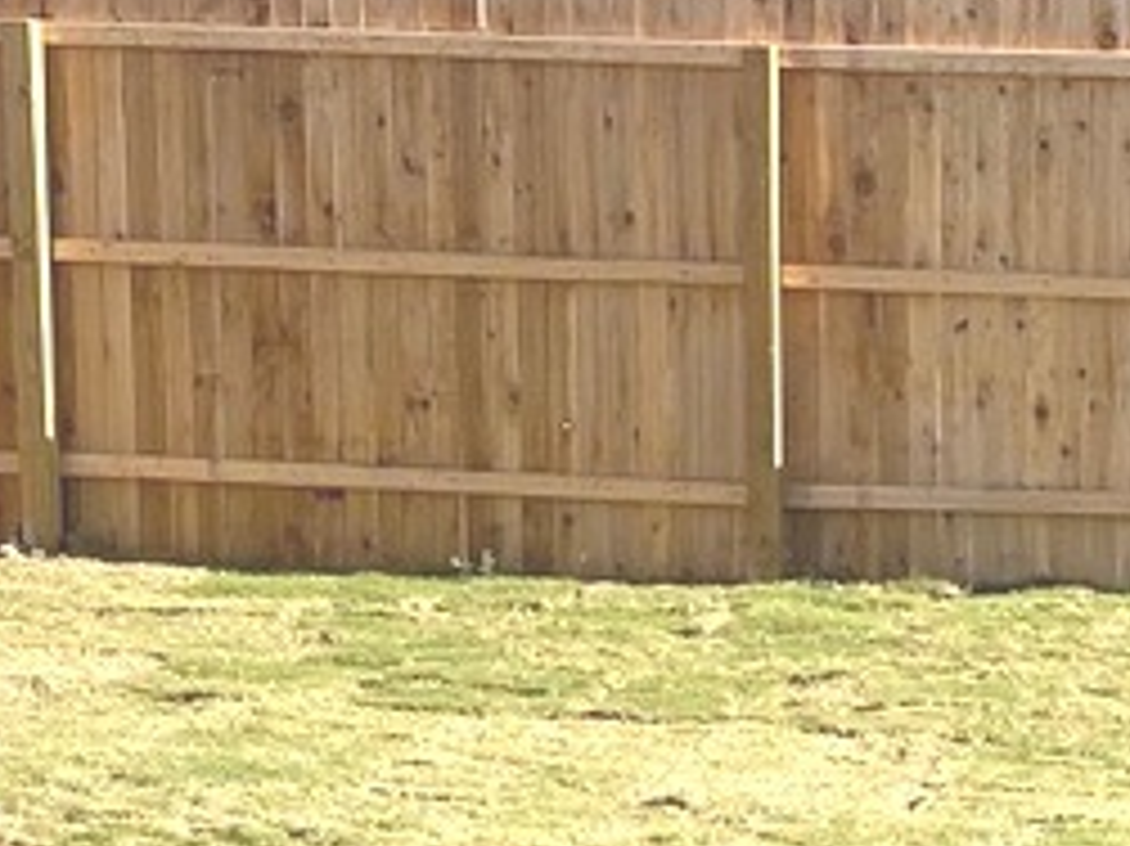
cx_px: 1373
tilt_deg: -10.4
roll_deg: -0.6
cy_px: 1035
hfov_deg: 12.9
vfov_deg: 9.8
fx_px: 4862
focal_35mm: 149
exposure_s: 1/1931
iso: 32
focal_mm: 4.25
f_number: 1.8
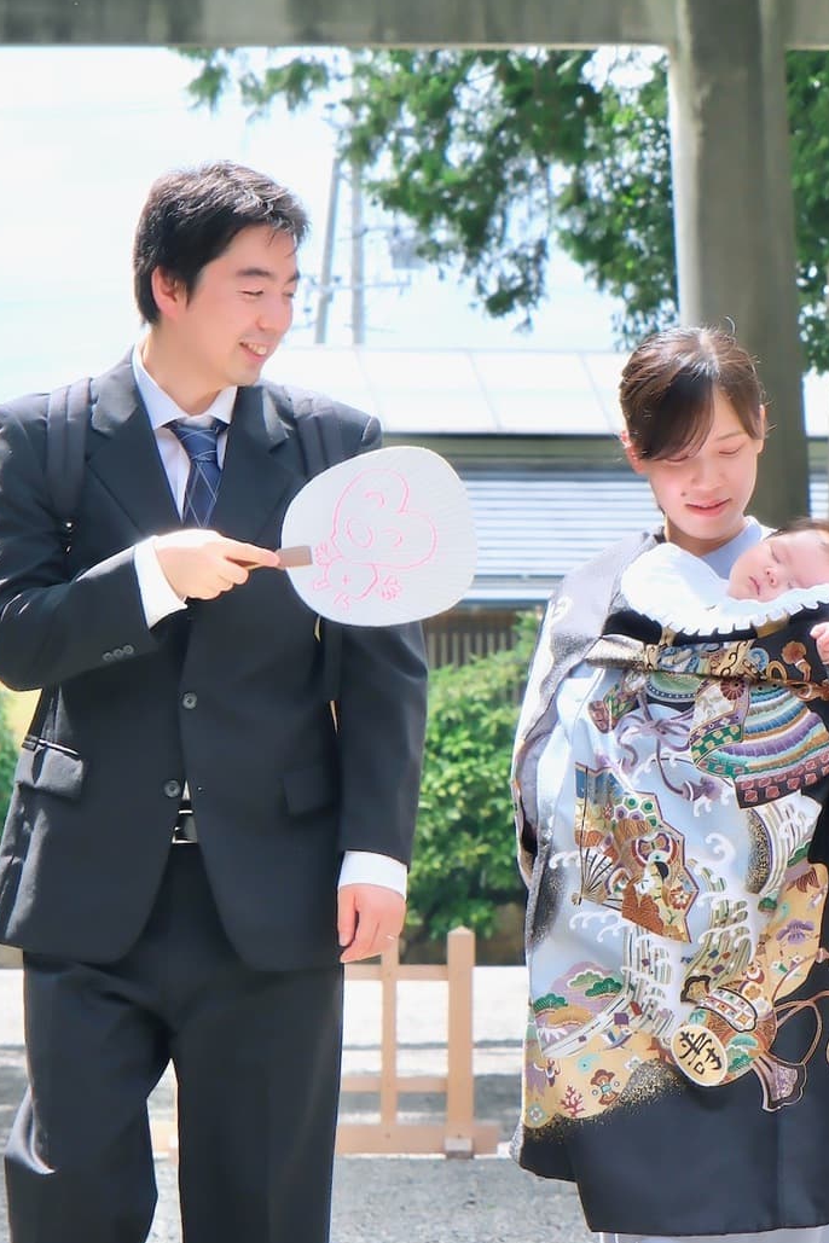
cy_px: 459
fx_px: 8704
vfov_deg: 8.2
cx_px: 468
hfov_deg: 5.5
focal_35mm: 252
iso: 800
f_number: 8
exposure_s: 1/250
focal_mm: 80
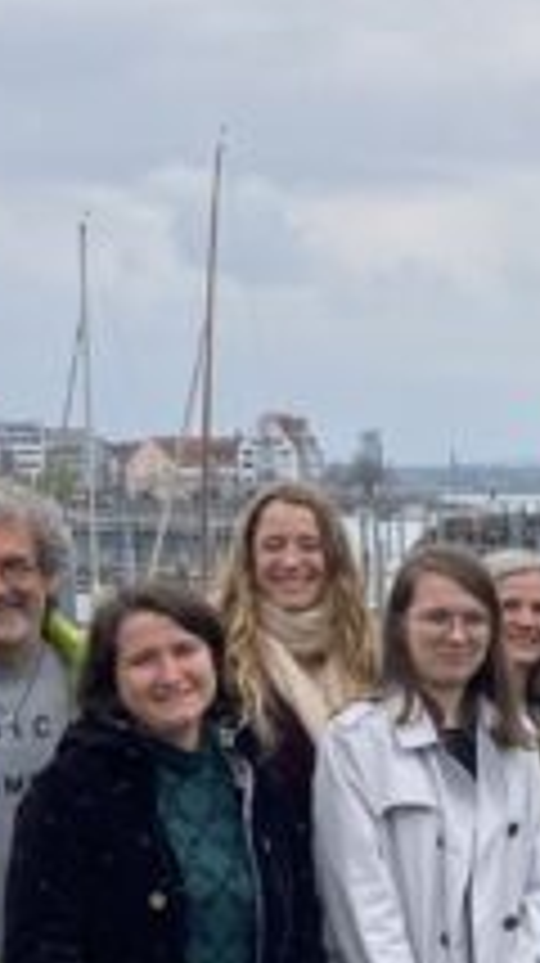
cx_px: 634
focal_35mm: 104
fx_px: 2654
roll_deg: +1.3
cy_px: 756
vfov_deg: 20.4
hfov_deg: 11.4
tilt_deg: -3.1
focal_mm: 3.99
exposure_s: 1/1600
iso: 20
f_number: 1.8
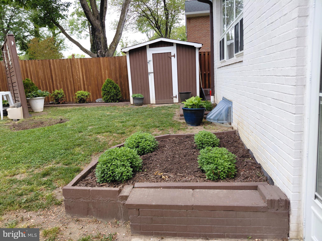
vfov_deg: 54.9
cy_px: 120
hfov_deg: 69.4
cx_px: 161
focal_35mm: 25
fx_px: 233
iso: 50
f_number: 1.8
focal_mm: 4.69
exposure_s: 1/314
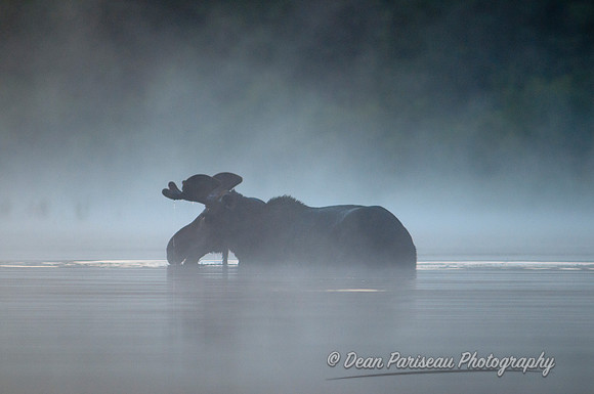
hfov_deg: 4.6
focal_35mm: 450
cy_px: 197
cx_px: 297
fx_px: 7415
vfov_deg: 3.0
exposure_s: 1/125
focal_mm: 300
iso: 1000
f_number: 4
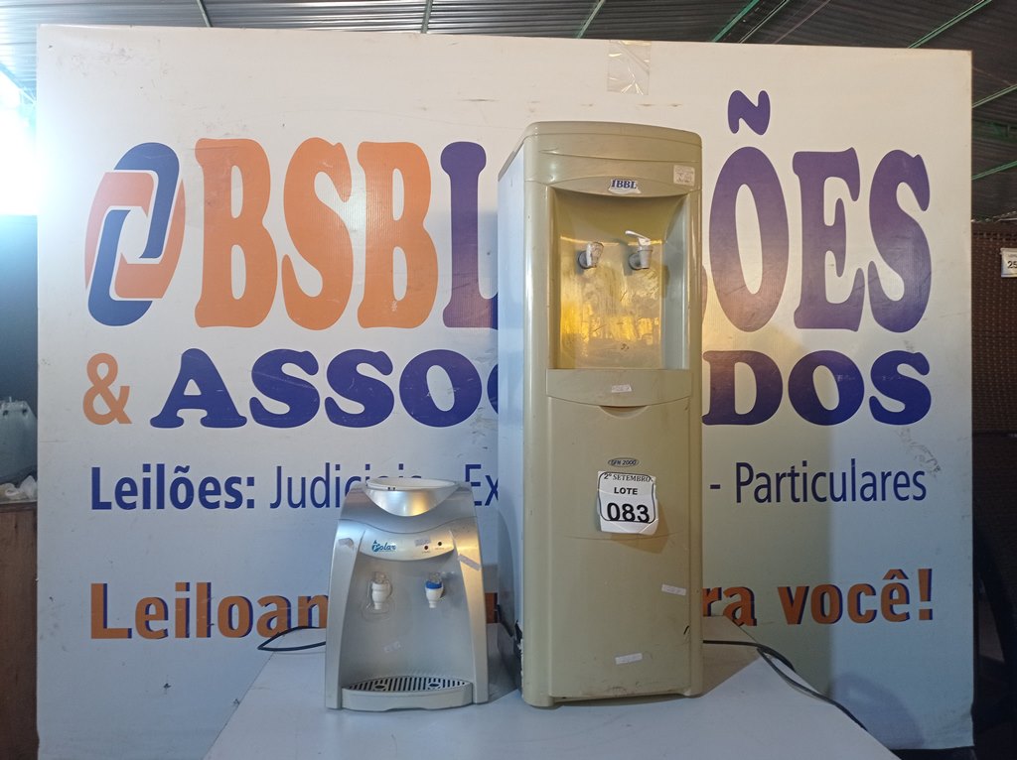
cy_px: 380
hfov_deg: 63.5
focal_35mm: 28
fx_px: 822
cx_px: 508
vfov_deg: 49.7
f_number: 1.79
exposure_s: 1/30
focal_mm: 4.7
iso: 266
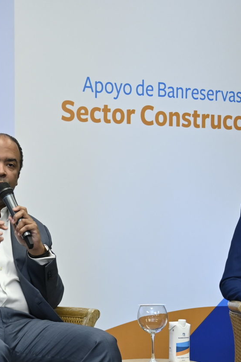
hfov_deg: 12.7
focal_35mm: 106
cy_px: 286
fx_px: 1060
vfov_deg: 19.2
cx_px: -47
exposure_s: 1/200
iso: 400
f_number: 4
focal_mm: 34.5
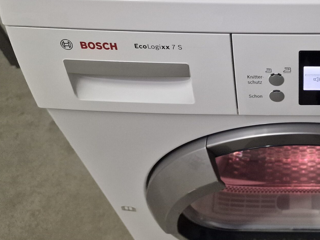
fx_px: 435
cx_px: 299
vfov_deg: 30.0
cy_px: 42
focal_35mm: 47
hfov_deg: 37.3
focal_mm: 6.4
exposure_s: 1/100
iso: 800
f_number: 1.8
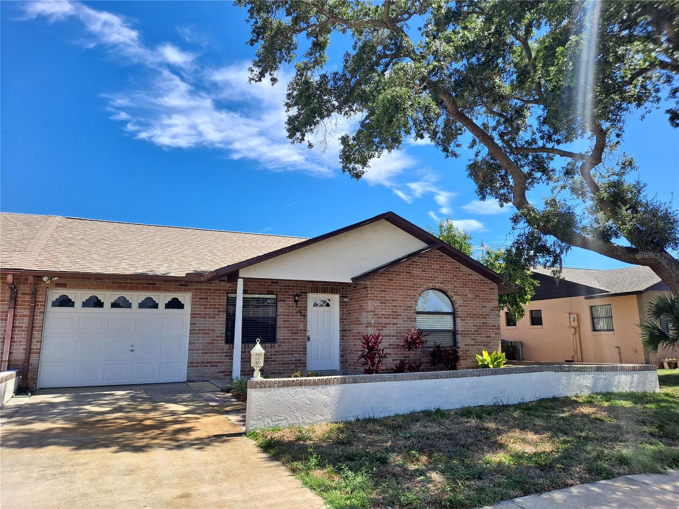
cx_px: 340
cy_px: 254
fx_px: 490
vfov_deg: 54.9
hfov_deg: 69.4
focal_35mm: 25
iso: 32
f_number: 2
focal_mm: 4.6
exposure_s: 1/1016
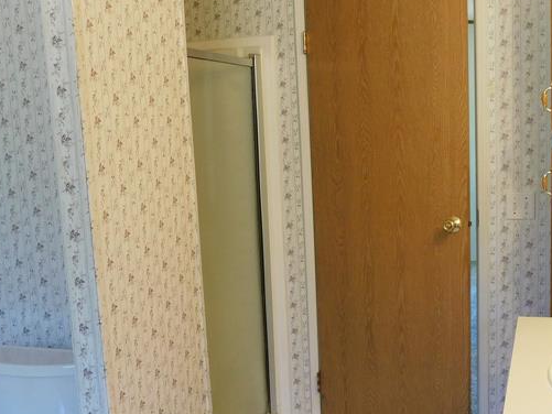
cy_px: 247
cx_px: 301
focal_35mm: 47
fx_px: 750
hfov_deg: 40.4
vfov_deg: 30.8
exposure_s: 1/30
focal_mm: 4
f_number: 3
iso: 200
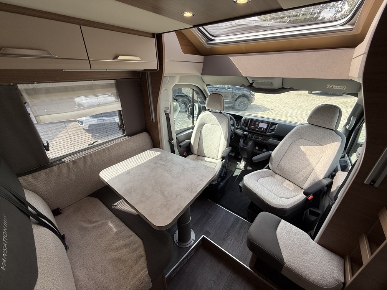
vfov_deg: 85.7
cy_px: 145
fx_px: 157
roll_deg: +0.9
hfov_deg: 102.1
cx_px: 194
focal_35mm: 14
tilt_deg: -28.7
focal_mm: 2.22
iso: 64
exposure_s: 1/247
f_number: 2.2
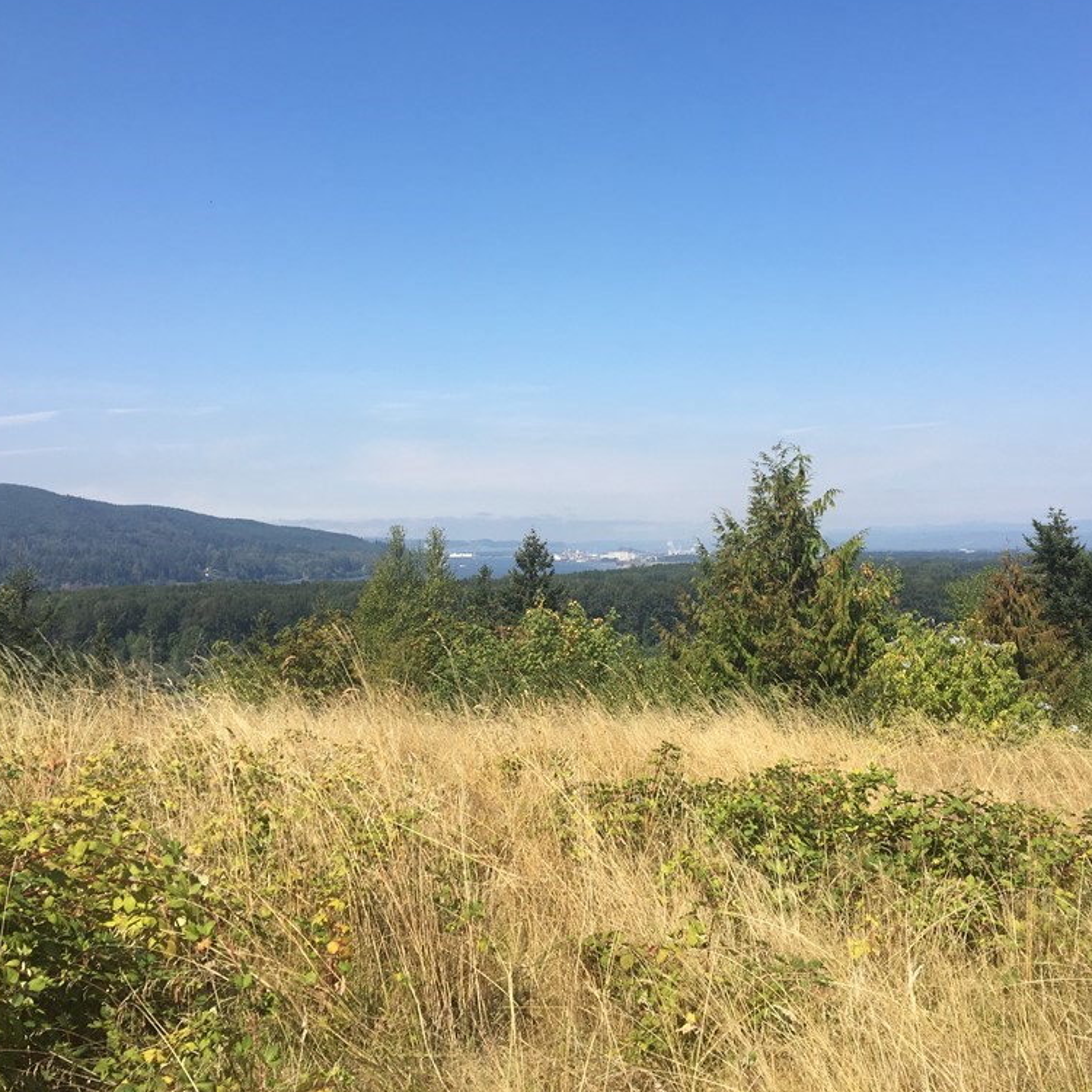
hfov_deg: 47.0
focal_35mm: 35
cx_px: 636
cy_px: 539
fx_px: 1249
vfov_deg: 47.2
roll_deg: +0.2
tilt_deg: +0.3
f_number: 2.2
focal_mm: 4.15
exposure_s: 1/1603
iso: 25
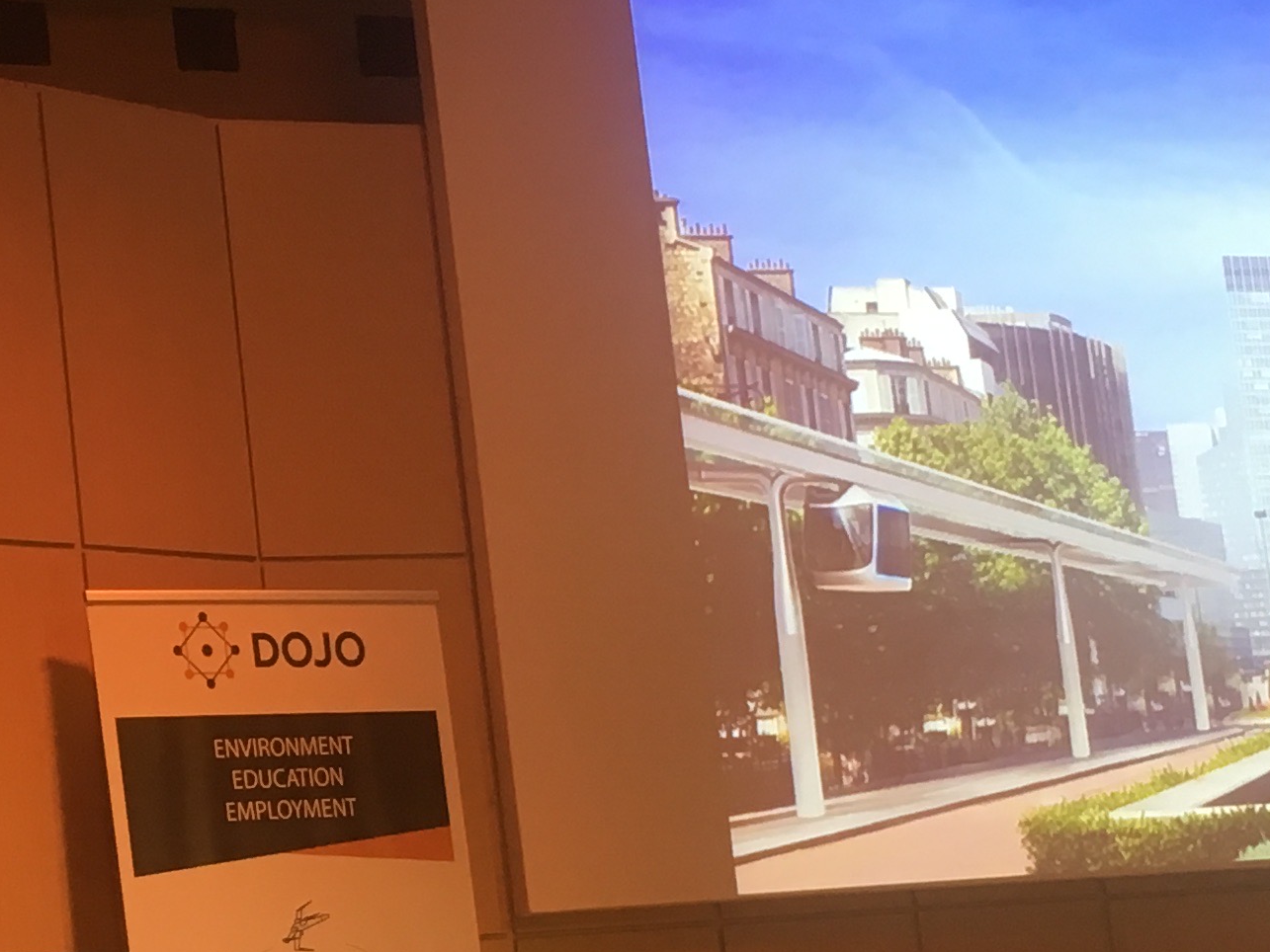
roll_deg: +5.4
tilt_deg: +9.0
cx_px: 154
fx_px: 3339
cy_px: 711
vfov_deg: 16.2
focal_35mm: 91
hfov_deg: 21.1
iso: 80
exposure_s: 1/33
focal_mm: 4.15
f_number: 2.2
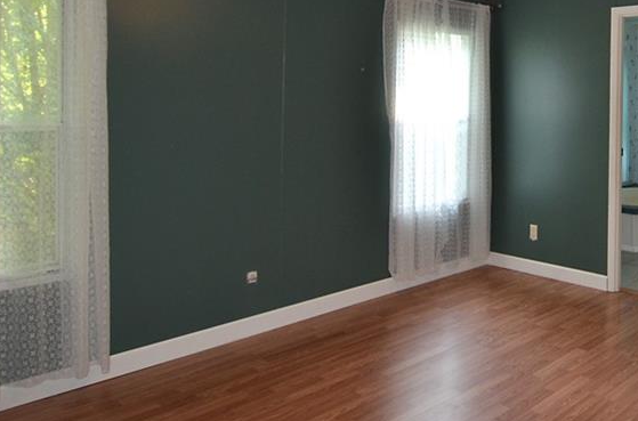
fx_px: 583
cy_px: 108
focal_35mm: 33
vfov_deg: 38.7
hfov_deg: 51.4
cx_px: 562
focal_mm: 12
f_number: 4
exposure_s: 1/60
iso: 800
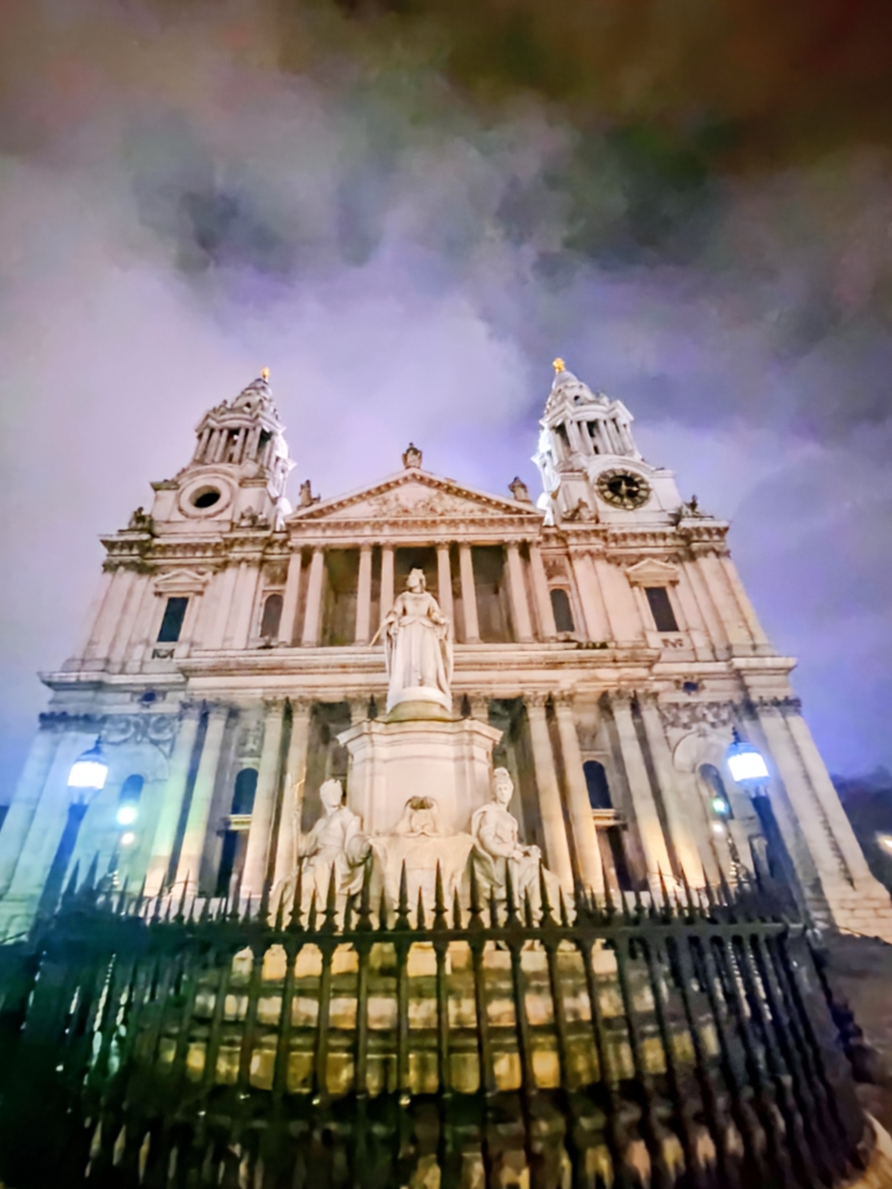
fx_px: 481
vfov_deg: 102.1
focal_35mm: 14
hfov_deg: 85.6
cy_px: 599
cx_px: 416
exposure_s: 1/13
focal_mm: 2.2
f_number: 2.2
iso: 2500
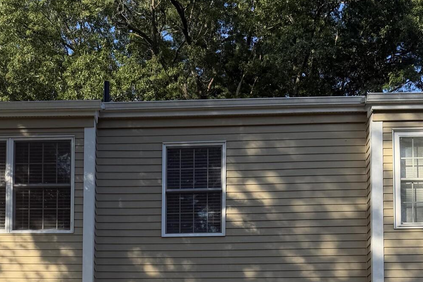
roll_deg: -1.3
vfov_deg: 21.1
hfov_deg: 34.3
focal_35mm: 58
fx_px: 681
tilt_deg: +6.1
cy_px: 370
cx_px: 159
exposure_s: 1/1493
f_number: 1.78
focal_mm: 6.76
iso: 80
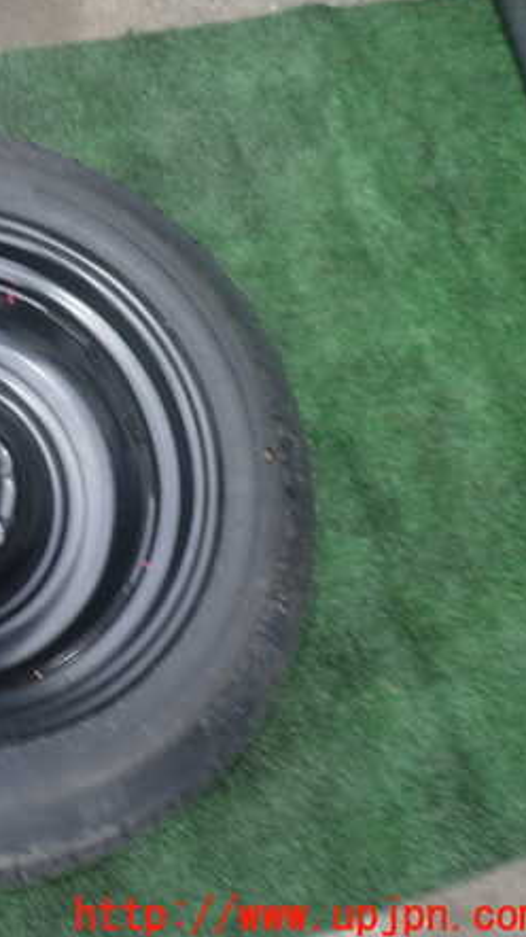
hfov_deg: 28.4
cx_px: -83
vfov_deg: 54.0
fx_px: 919
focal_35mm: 37
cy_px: 466
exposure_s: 1/30
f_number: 5.6
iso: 100
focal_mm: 4.5
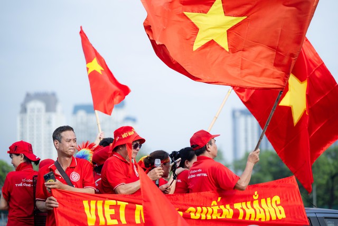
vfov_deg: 11.4
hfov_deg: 17.1
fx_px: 1127
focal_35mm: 120
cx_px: 169
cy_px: 113
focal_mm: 120
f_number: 2.8
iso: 200
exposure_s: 1/1000
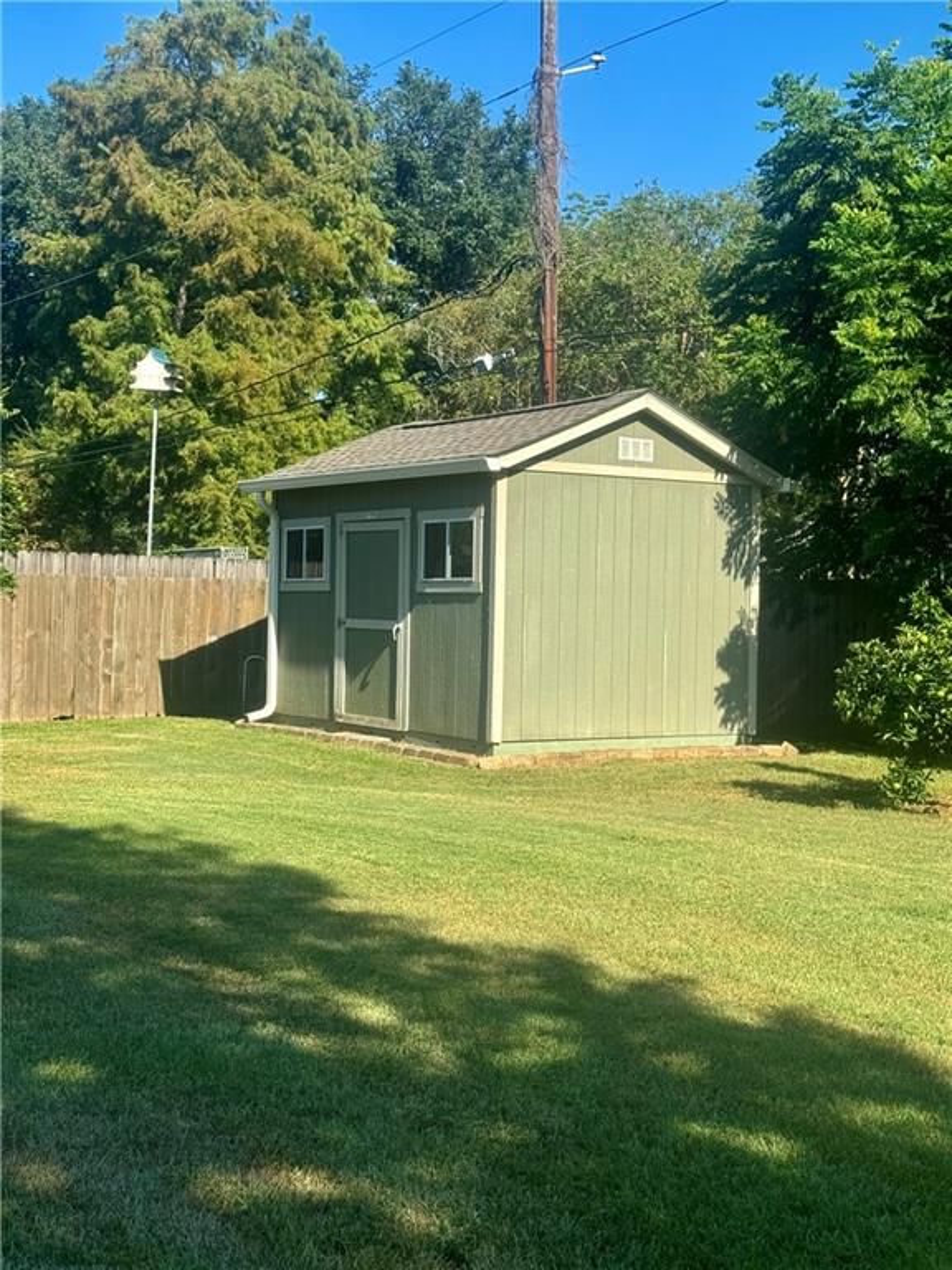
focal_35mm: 48
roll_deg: -0.3
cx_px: 476
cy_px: 635
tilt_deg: -1.9
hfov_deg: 30.3
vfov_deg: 39.7
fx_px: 1760
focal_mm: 6.76
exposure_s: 1/2415
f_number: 1.78
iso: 64
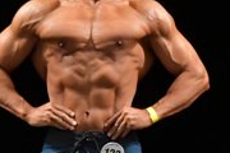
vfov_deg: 1.1
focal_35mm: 1291
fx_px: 8247
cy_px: 195
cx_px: 118
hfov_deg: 1.6
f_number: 5.6
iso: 3200
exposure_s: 1/400
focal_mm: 200
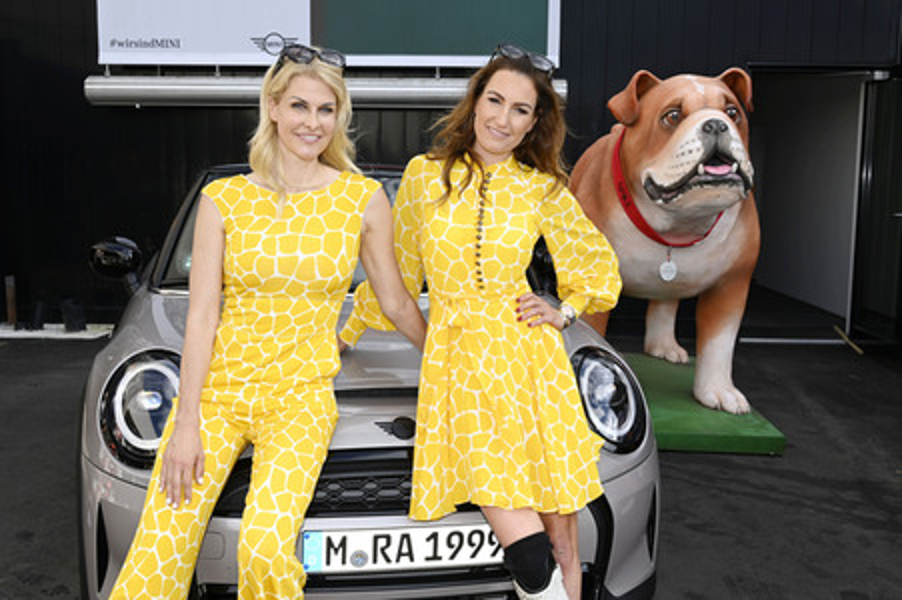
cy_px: 300
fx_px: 976
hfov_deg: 49.6
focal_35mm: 39
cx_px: 451
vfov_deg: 34.2
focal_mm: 39
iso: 200
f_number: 9
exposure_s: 1/160
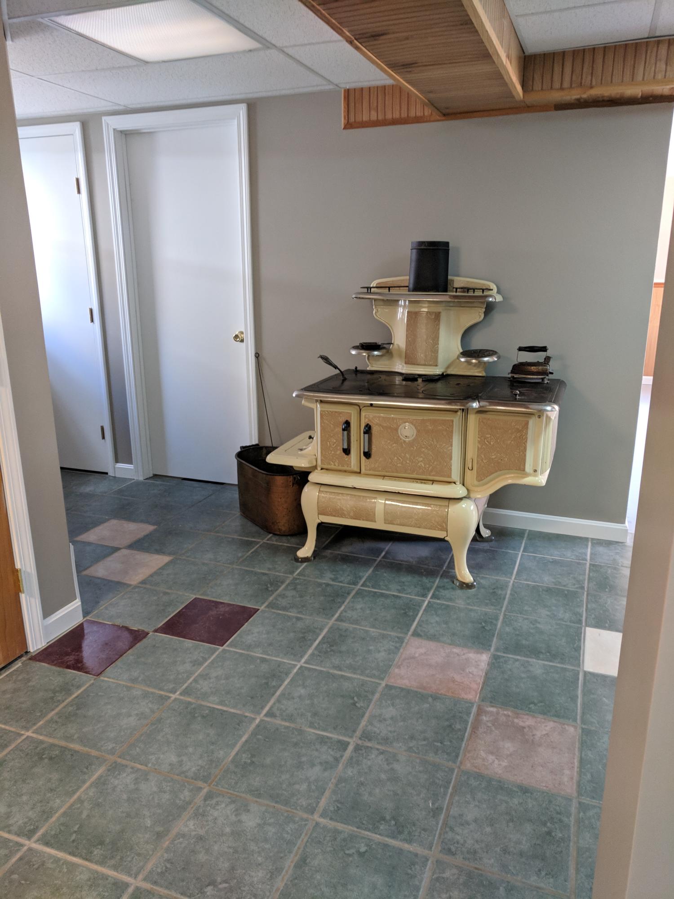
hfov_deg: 53.1
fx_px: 675
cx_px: 337
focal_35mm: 26
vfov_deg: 67.3
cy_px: 450
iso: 401
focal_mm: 4.67
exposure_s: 1/40
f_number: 2
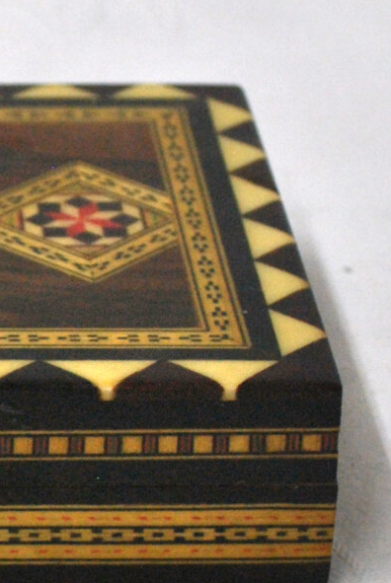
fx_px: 2743
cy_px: 368
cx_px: -210
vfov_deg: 12.1
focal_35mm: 169
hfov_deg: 8.0
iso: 400
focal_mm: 26
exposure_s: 1/80
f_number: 4.2
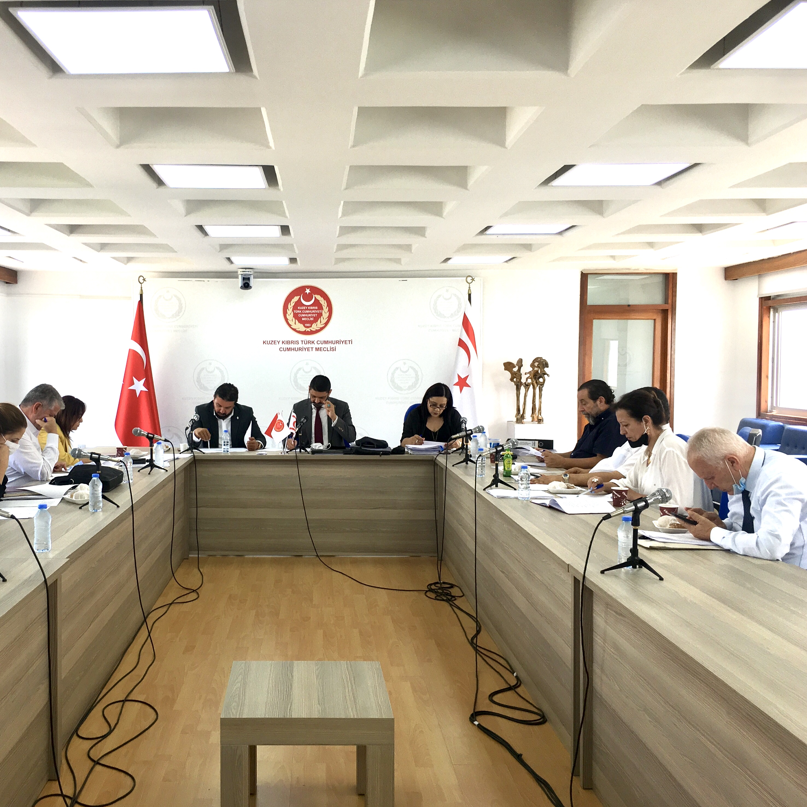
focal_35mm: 35
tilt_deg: -2.2
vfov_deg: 47.2
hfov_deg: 46.7
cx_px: 293
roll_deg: +0.0
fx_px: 923
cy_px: 407
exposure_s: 1/100
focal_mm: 4.15
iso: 32
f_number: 2.2
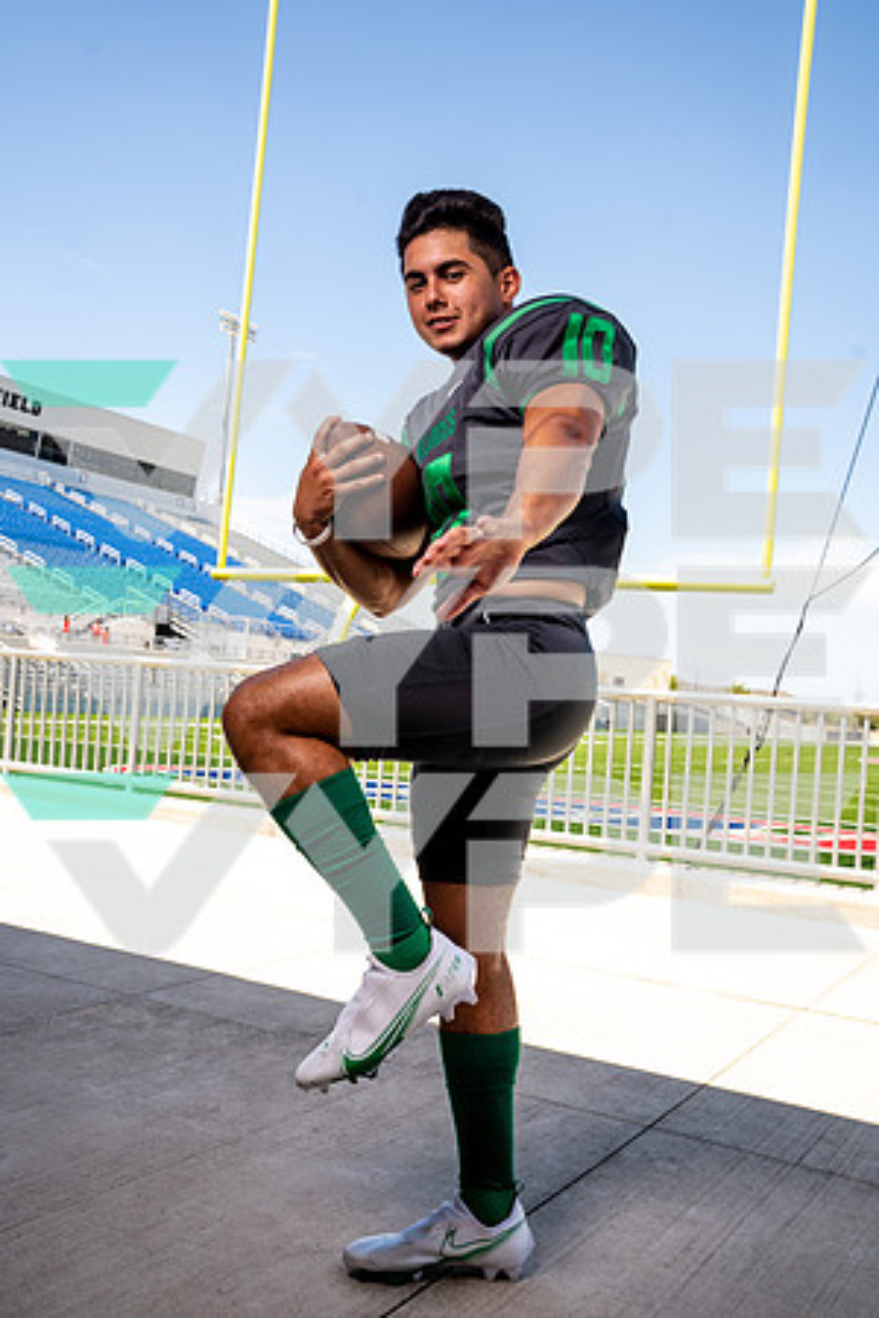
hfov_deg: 40.0
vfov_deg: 57.2
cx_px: 440
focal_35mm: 33
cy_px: 659
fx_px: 1209
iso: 100
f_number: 8
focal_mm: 33
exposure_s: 1/125
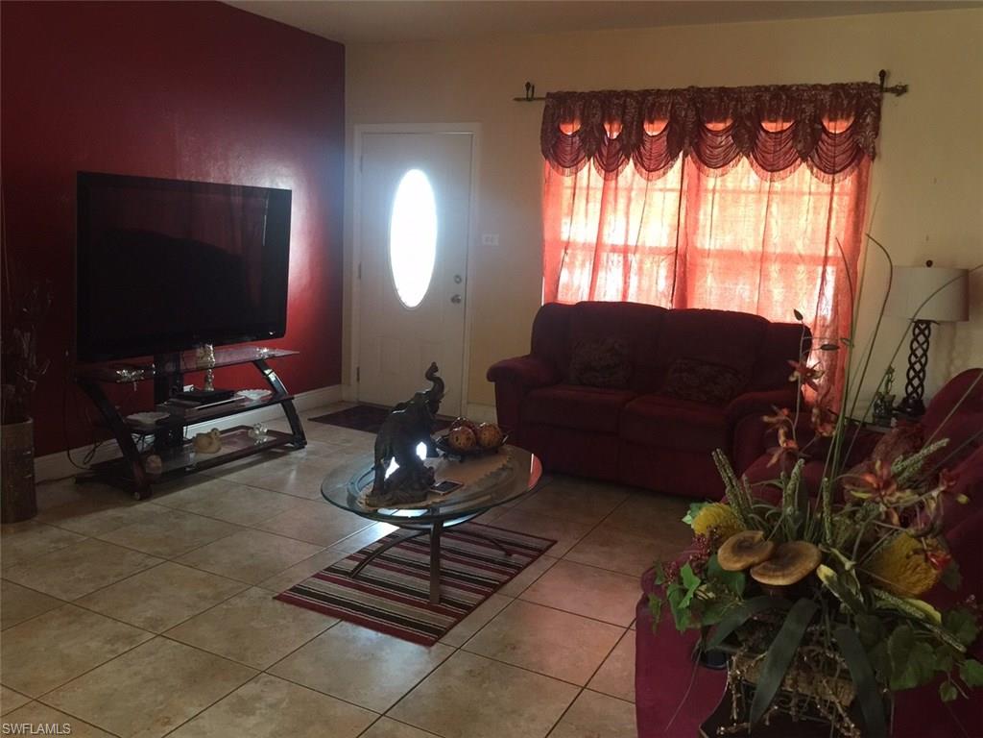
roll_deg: -4.0
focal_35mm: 29
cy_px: 369
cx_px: 492
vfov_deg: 48.2
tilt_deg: -10.1
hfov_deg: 61.7
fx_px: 824
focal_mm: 4.15
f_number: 2.2
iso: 125
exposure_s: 1/15
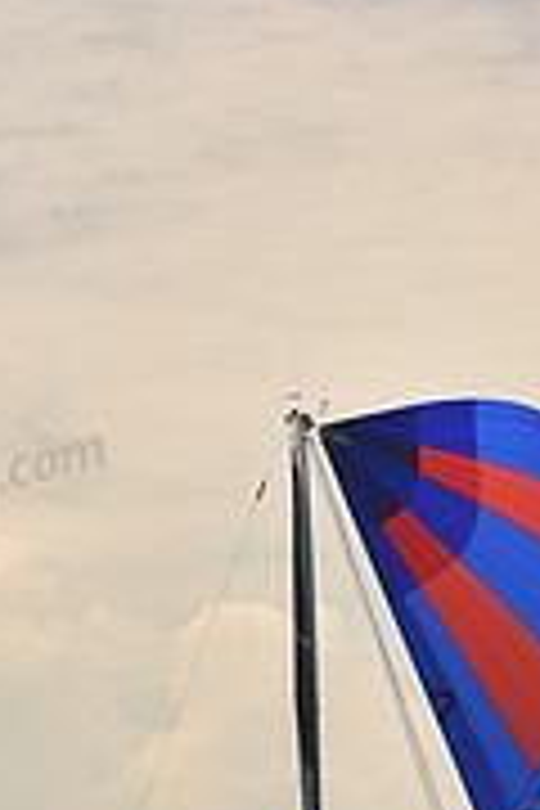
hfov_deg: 5.5
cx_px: 340
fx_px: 5647
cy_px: 1102
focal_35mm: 251
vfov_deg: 8.1
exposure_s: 1/640
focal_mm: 78
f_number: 6.3
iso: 250
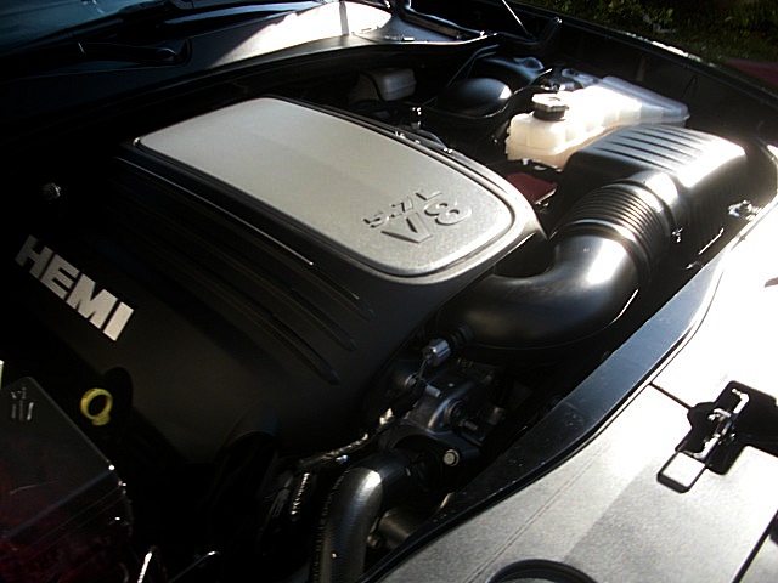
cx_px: 389
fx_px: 809
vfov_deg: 39.7
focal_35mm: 36
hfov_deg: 51.4
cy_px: 292
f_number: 2.8
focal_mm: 6.3
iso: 50
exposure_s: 1/160
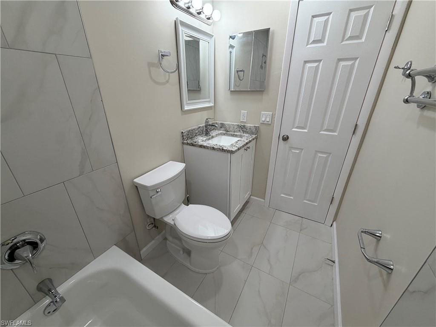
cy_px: 164
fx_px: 176
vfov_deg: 85.7
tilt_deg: -24.4
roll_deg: -0.2
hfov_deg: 102.1
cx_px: 218
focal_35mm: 14
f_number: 2.2
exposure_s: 1/120
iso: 100
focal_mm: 2.22
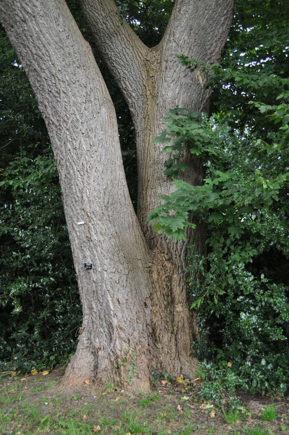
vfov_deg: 49.6
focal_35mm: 39
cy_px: 218
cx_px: 144
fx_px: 471
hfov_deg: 34.1
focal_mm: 26
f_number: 4.2
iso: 400
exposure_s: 1/60
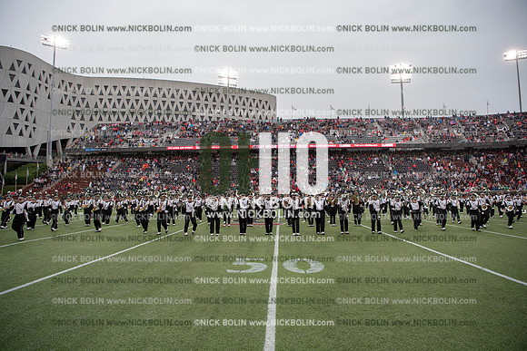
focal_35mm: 24
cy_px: 176
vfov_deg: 53.2
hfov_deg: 73.7
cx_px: 264
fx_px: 351
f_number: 3.5
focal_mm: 24
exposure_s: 1/500
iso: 250
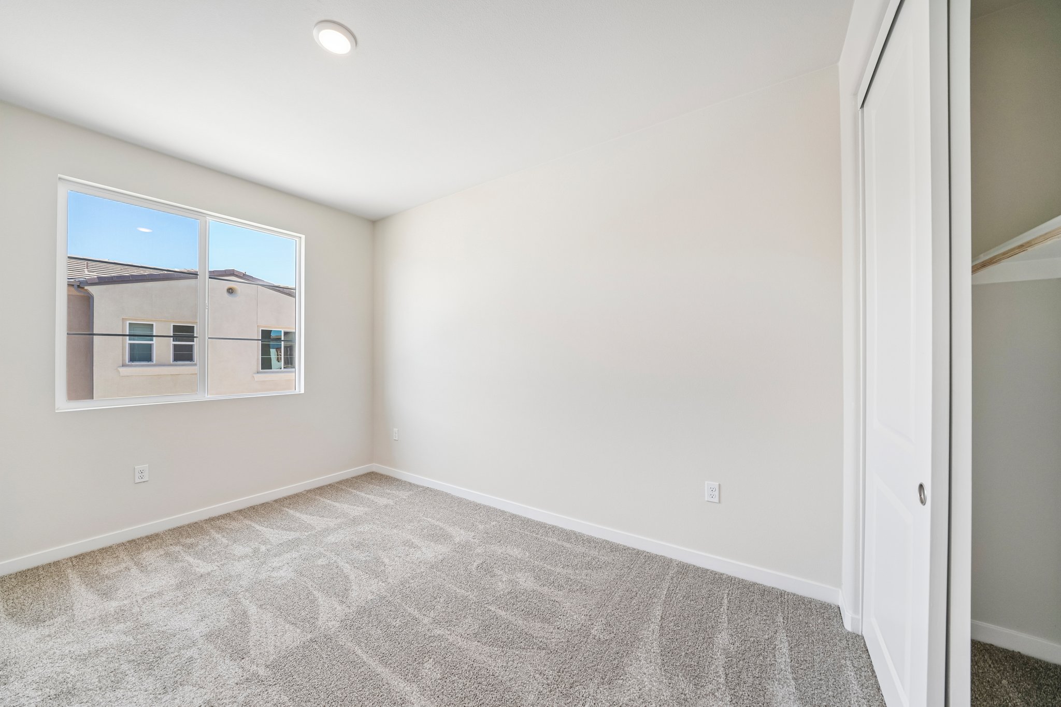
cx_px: 530
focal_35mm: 12
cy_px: 354
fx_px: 354
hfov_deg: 112.6
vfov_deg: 90.0
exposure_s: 1/30
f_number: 7.1
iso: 250
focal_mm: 12
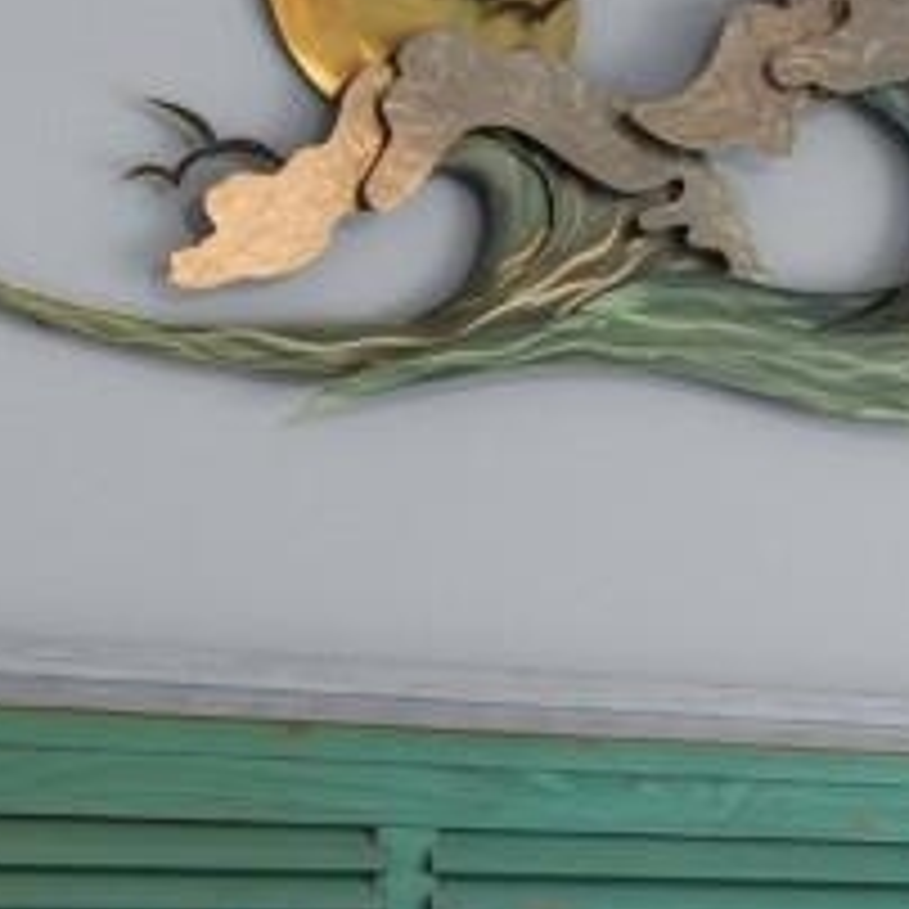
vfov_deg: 16.6
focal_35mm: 102
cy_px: 954
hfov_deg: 15.0
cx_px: 1593
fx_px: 3030
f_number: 4.5
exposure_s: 1/25
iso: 100
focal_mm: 10
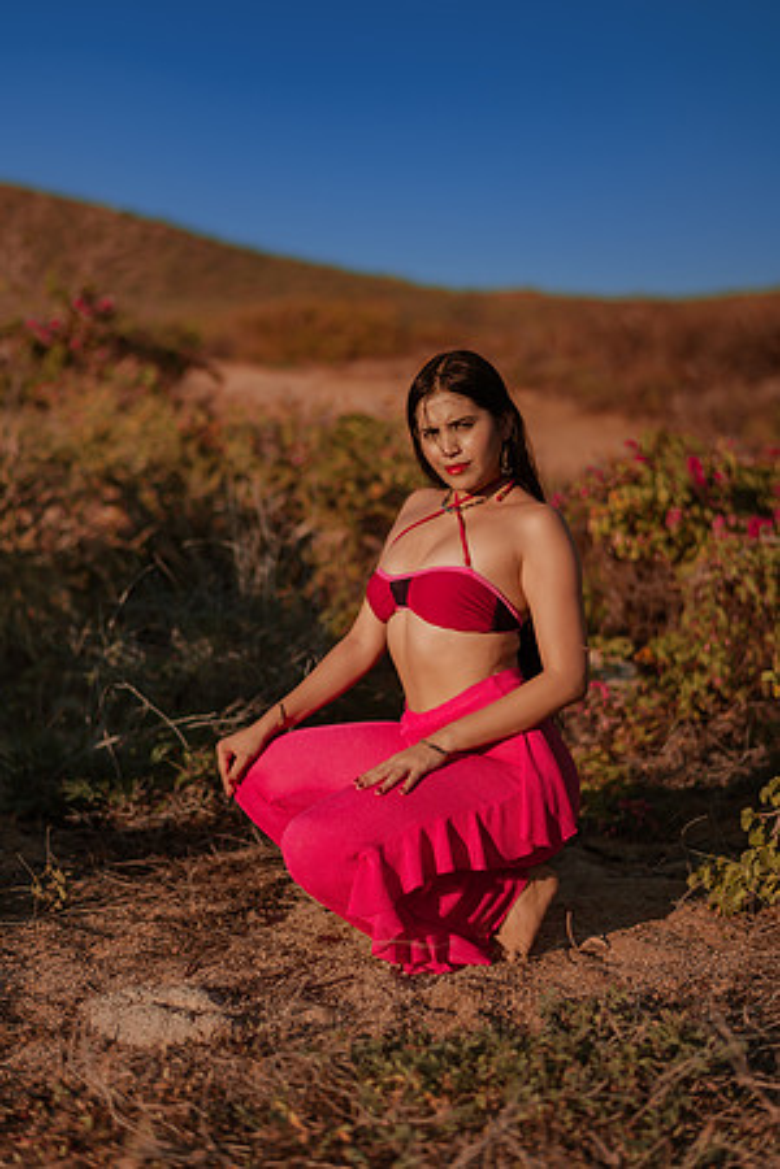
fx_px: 1885
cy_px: 584
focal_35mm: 58
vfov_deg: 34.5
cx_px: 390
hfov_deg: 23.4
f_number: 1.8
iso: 50
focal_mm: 58
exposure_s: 1/5000
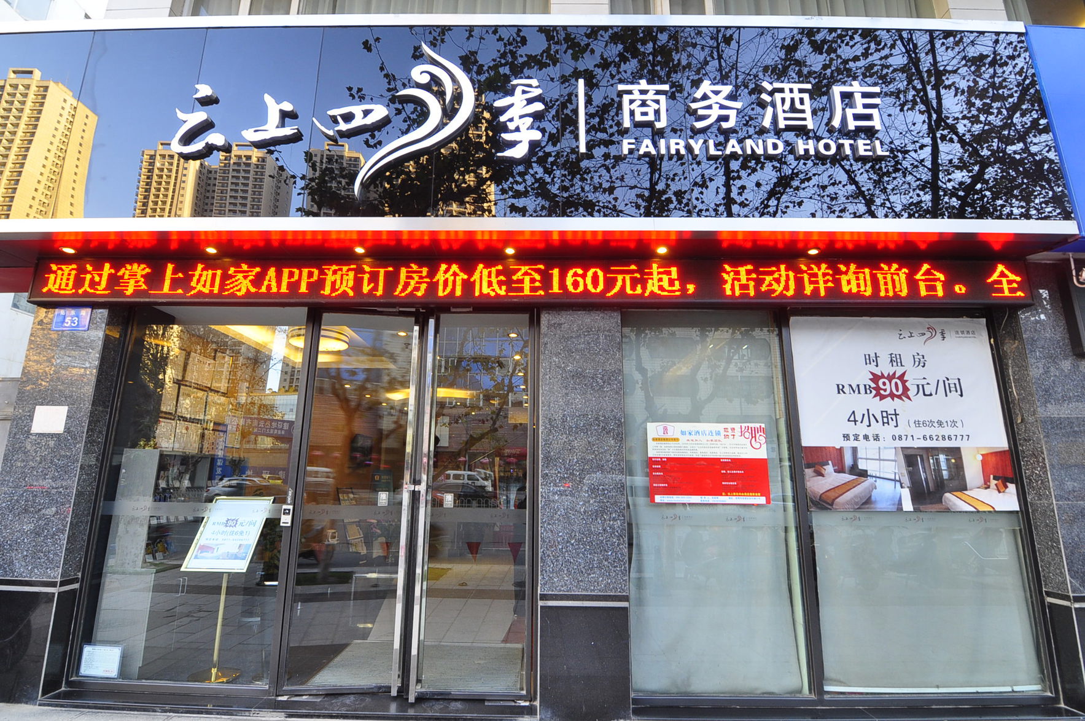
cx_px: 542
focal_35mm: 16
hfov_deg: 95.0
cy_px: 360
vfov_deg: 71.9
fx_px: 497
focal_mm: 11
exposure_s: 1/20
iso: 400
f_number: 6.3
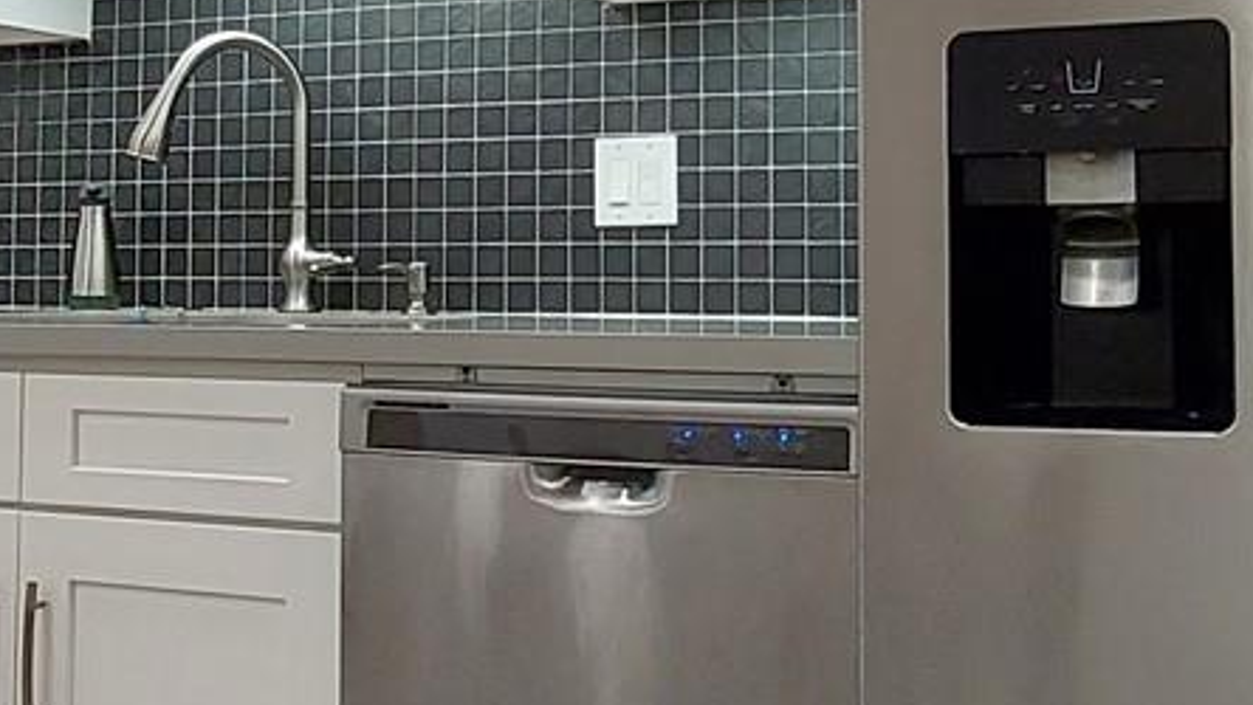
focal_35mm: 51
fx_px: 1695
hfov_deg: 40.5
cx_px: 689
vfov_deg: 23.4
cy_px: 206
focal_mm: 1.74
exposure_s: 1/60
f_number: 2.2
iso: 160
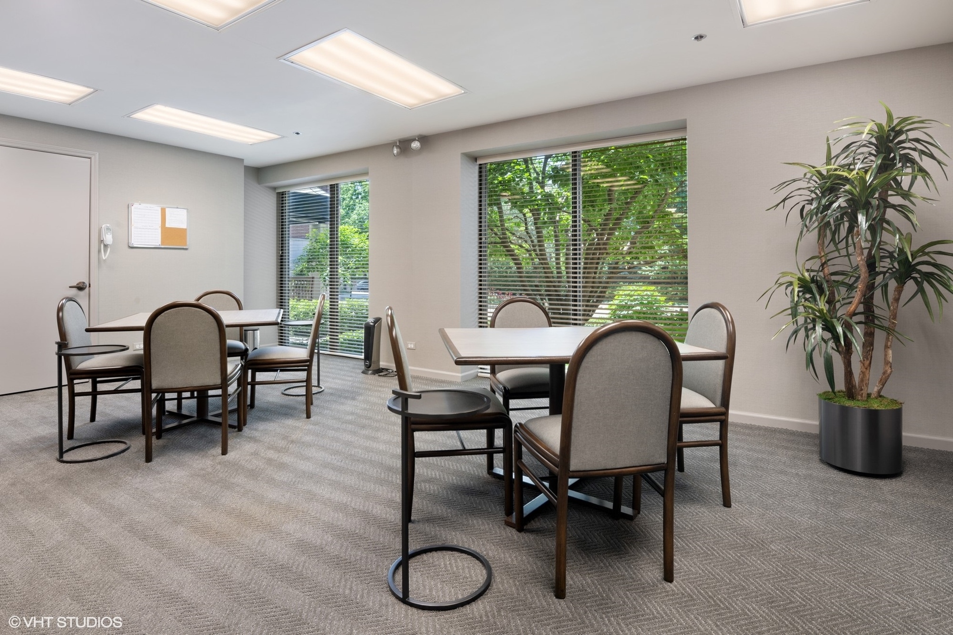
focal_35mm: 17
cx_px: 476
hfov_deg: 93.3
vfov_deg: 70.4
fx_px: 450
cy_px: 318
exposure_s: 5
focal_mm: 17
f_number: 11
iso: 64
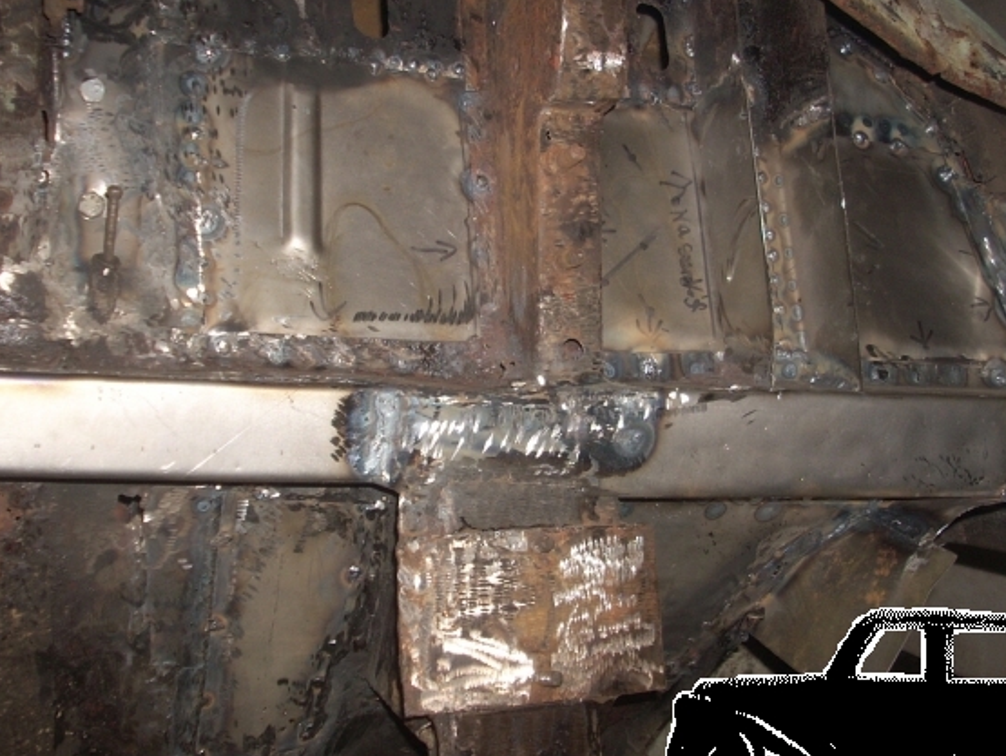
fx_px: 1454
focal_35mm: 50
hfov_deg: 38.2
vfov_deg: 29.1
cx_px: 500
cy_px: 322
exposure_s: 1/60
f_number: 2.8
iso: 64
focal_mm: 6.2
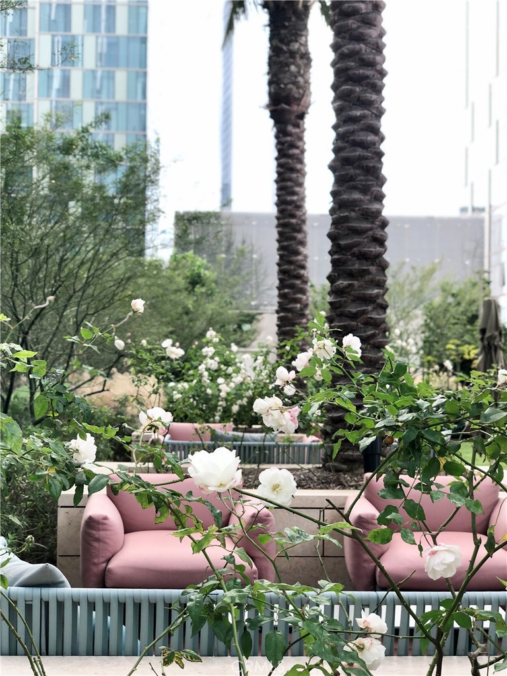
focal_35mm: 52
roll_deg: -0.4
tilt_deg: +2.6
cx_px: 254
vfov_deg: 36.8
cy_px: 338
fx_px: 1015
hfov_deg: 28.0
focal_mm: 6
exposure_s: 1/120
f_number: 2.4
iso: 20
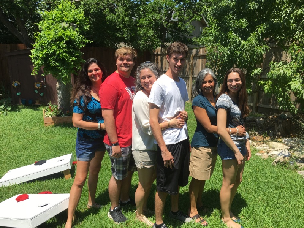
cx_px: 152
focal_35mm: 29
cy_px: 114
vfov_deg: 48.2
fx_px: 255
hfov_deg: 61.7
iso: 25
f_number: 2.2
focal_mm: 4.15
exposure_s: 1/1183
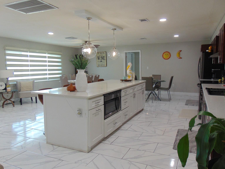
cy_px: 84
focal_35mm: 26
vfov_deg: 53.1
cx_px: 115
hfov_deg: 67.3
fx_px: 169
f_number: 3
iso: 100
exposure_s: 1/30
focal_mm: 4.5
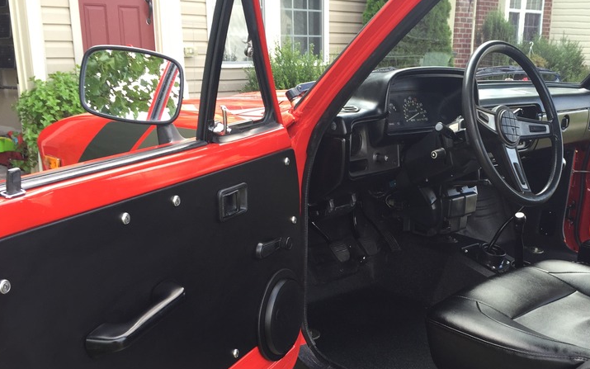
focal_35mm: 44
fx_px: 708
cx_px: 377
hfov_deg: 44.8
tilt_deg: -19.0
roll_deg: -1.4
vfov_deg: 28.7
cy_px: 282
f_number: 2.2
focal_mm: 4.15
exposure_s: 1/60
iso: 32
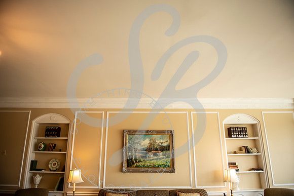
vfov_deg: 53.0
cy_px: 98
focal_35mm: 24
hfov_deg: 73.5
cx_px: 147
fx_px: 197
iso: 400
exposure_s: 1/160
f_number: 2.8
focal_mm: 24
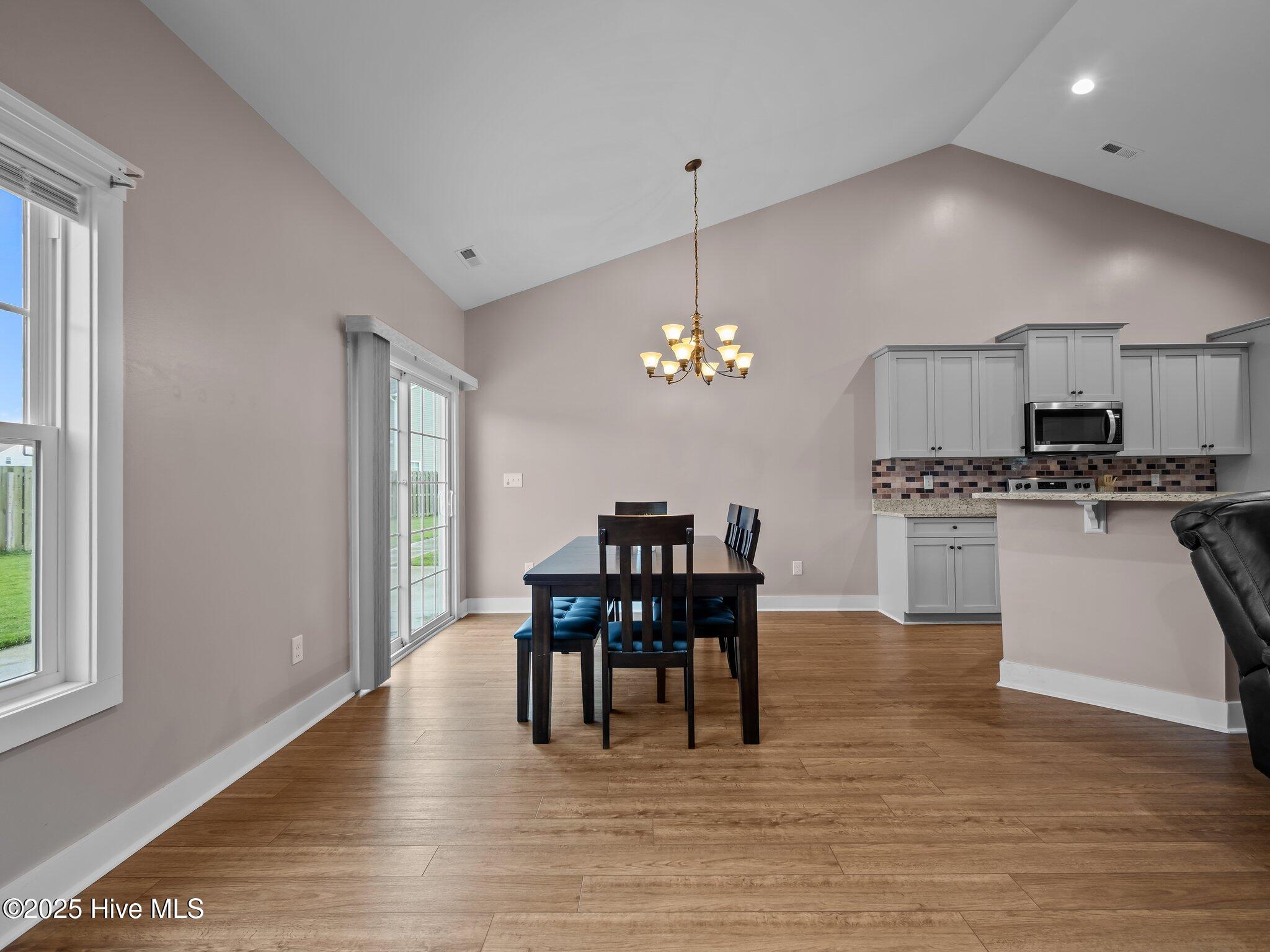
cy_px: 476
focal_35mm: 16
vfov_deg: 78.1
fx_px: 587
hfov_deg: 94.5
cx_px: 635
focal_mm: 8
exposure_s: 1/2.5
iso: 200
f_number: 5.6
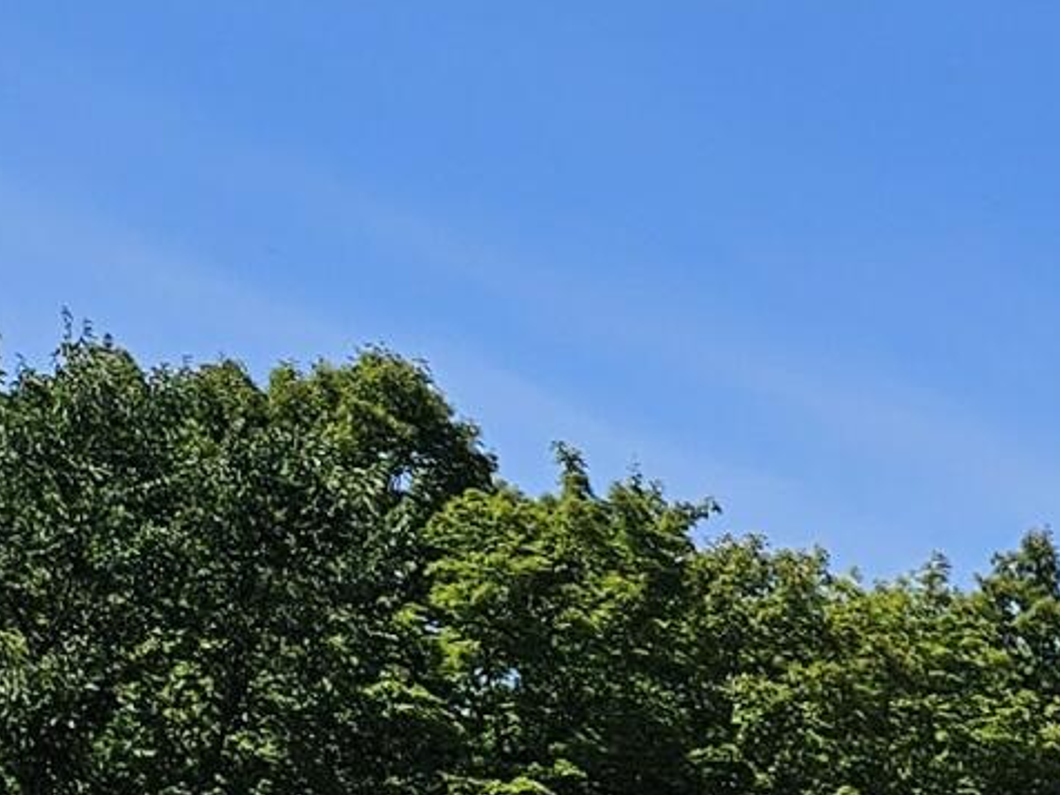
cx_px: 2398
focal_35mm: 145
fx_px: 4440
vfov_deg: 9.2
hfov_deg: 11.6
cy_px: 1877
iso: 25
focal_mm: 5.4
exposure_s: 1/2397
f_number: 1.8
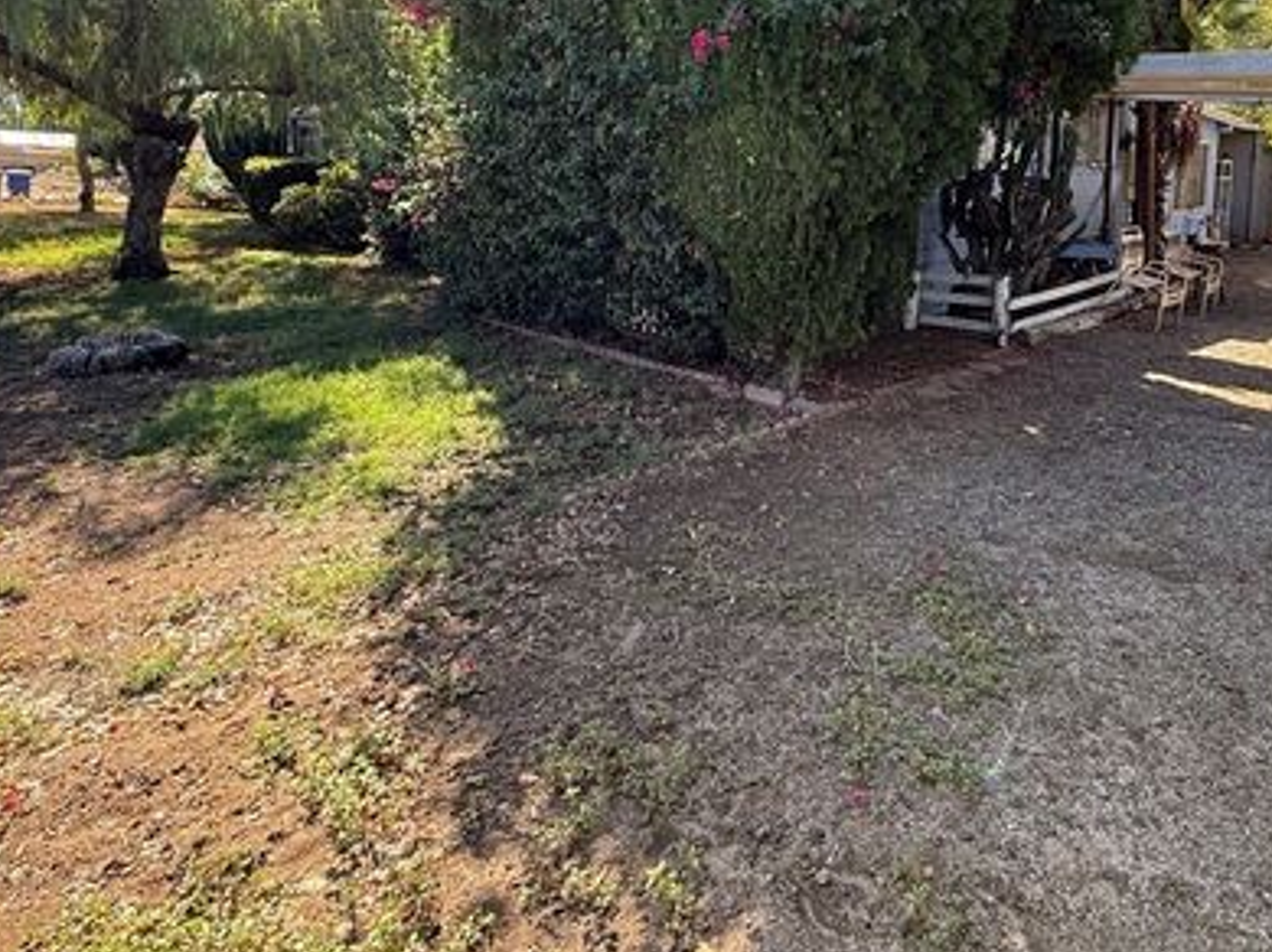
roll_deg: -0.3
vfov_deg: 56.3
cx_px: 789
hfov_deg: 72.8
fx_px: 845
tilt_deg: -7.7
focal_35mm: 23
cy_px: 254
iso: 64
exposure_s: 1/289
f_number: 2.2
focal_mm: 2.22
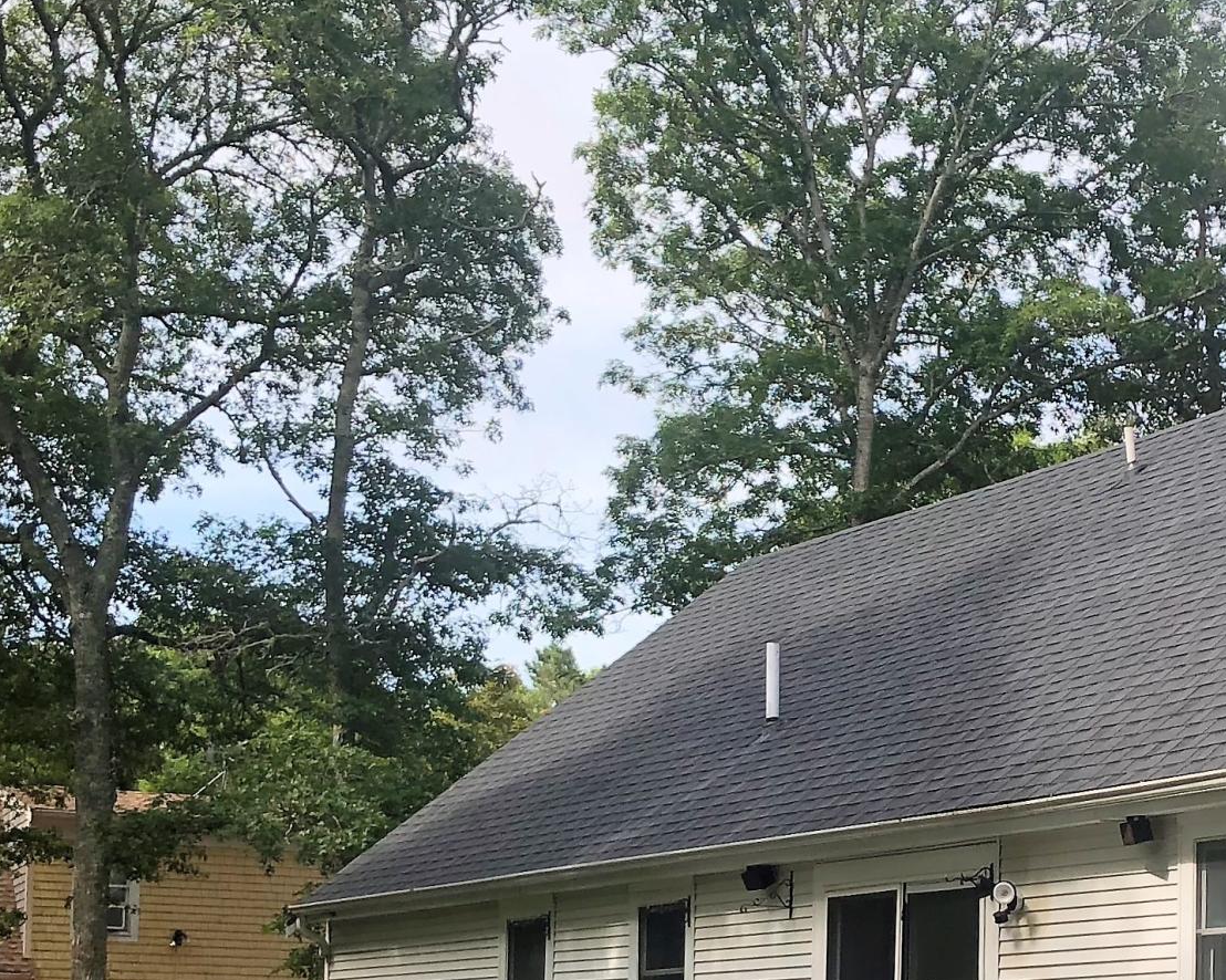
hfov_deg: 25.1
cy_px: 904
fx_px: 2685
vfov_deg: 20.2
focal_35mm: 74
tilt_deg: +4.9
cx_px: 1056
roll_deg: +0.7
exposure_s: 1/500
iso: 20
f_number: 1.8
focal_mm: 3.99
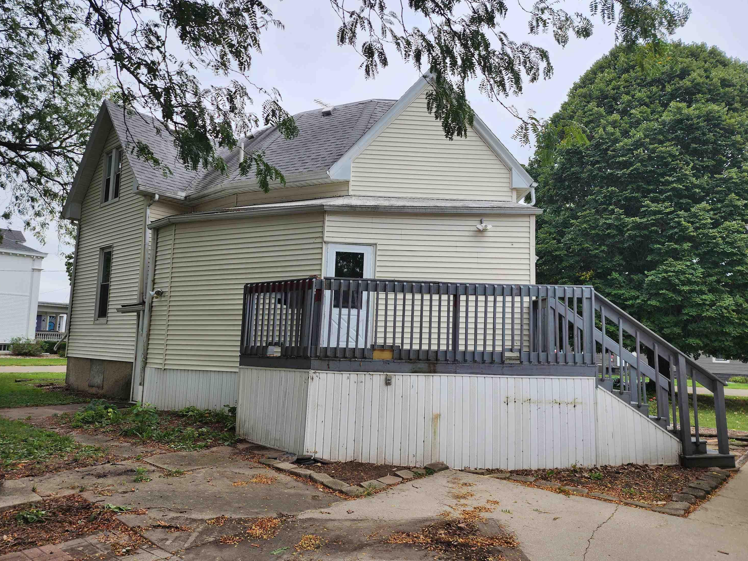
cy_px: 288
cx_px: 383
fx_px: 519
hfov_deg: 71.6
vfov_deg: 56.8
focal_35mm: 24
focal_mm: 6.4
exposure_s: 1/205
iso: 12
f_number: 1.8
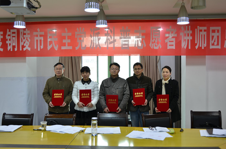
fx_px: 244
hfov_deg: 49.7
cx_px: 113
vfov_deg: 34.0
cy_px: 74
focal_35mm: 39
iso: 100
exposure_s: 1/6
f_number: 3.8
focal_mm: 26
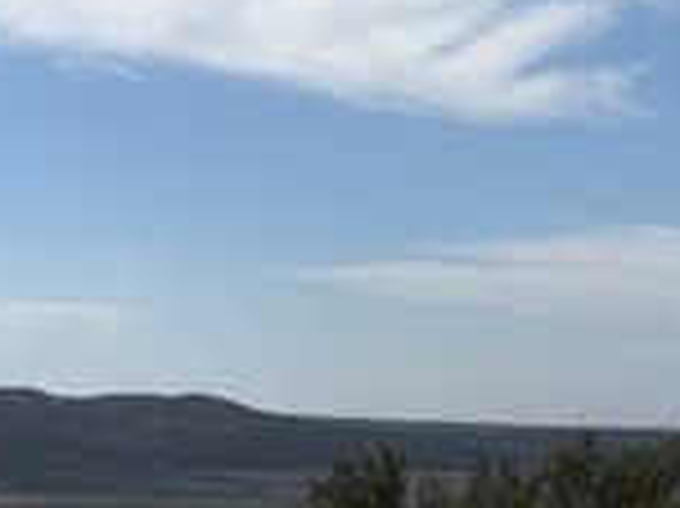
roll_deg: -0.6
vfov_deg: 12.0
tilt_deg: -14.8
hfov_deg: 15.5
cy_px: 1016
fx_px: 2159
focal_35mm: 110
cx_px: -531
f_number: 1.6
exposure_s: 1/6329
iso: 50
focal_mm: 5.96
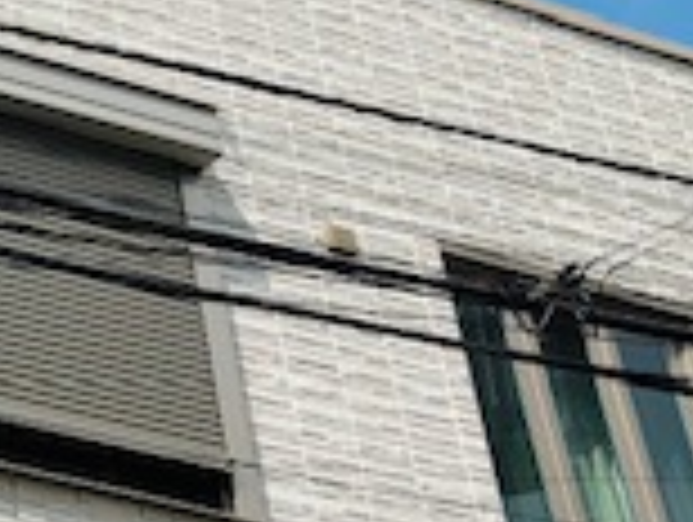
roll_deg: +0.4
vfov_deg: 12.8
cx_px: -450
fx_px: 2326
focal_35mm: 116
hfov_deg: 15.2
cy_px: 202
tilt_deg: +34.1
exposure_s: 1/2667
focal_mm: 3.99
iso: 20
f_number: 1.8
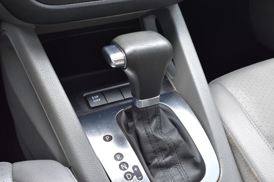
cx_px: 137
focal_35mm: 46
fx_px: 354
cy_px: 91
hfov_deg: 42.3
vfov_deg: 28.9
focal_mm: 31
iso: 400
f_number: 7.1
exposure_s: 1/25
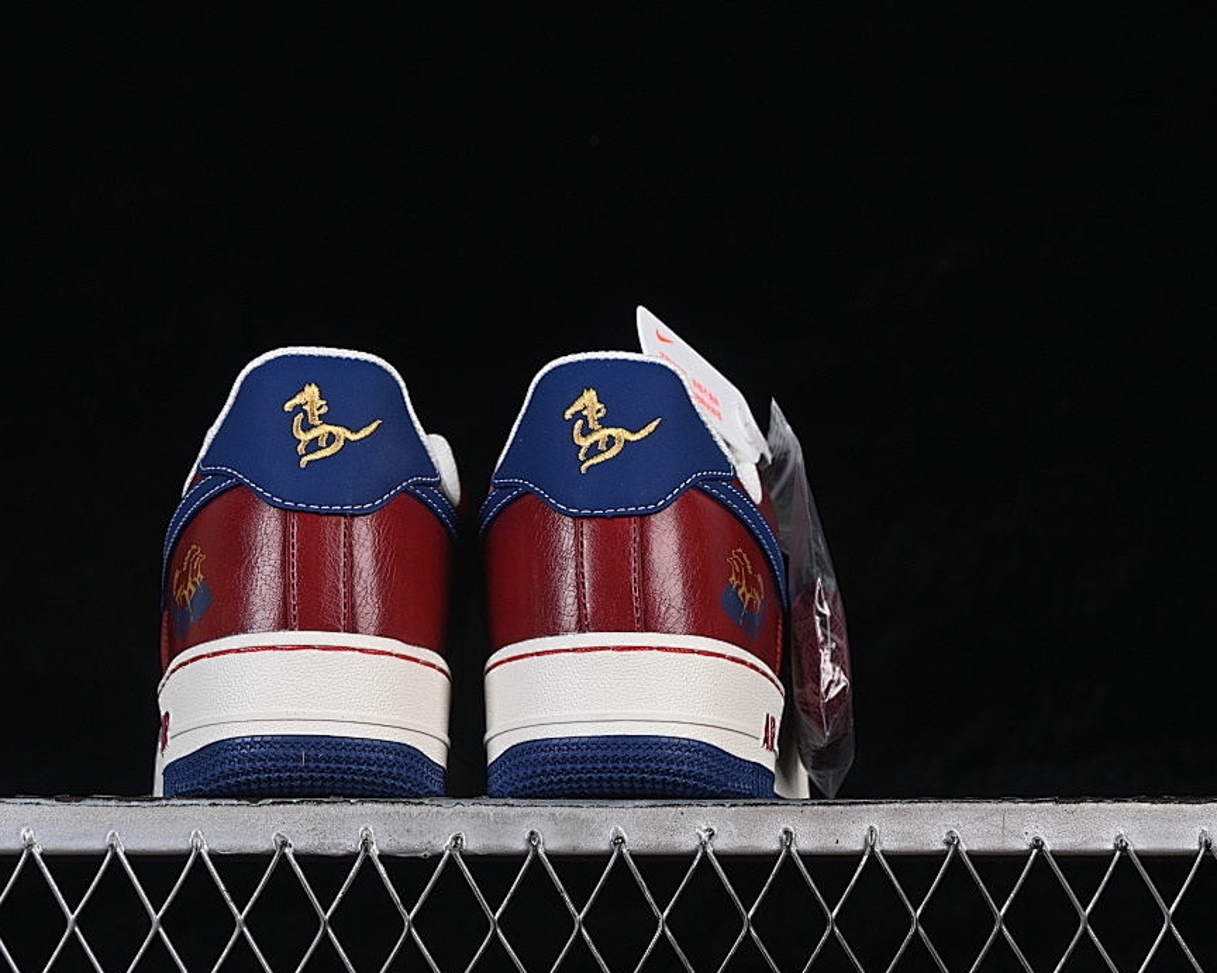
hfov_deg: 21.7
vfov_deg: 17.5
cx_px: 504
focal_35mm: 88
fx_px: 3169
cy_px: 482
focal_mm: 50
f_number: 8
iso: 160
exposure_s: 1/80
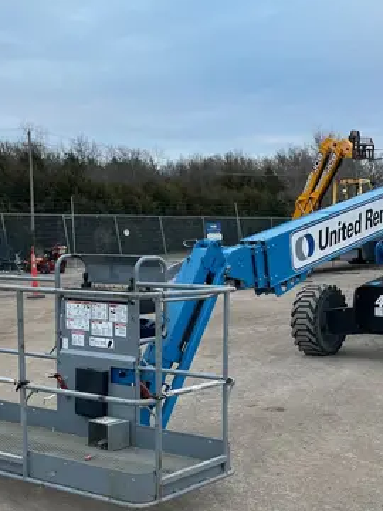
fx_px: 782
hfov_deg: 27.4
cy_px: 356
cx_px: 243
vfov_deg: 35.7
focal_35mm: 53
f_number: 1.6
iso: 80
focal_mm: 4.2
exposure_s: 1/121
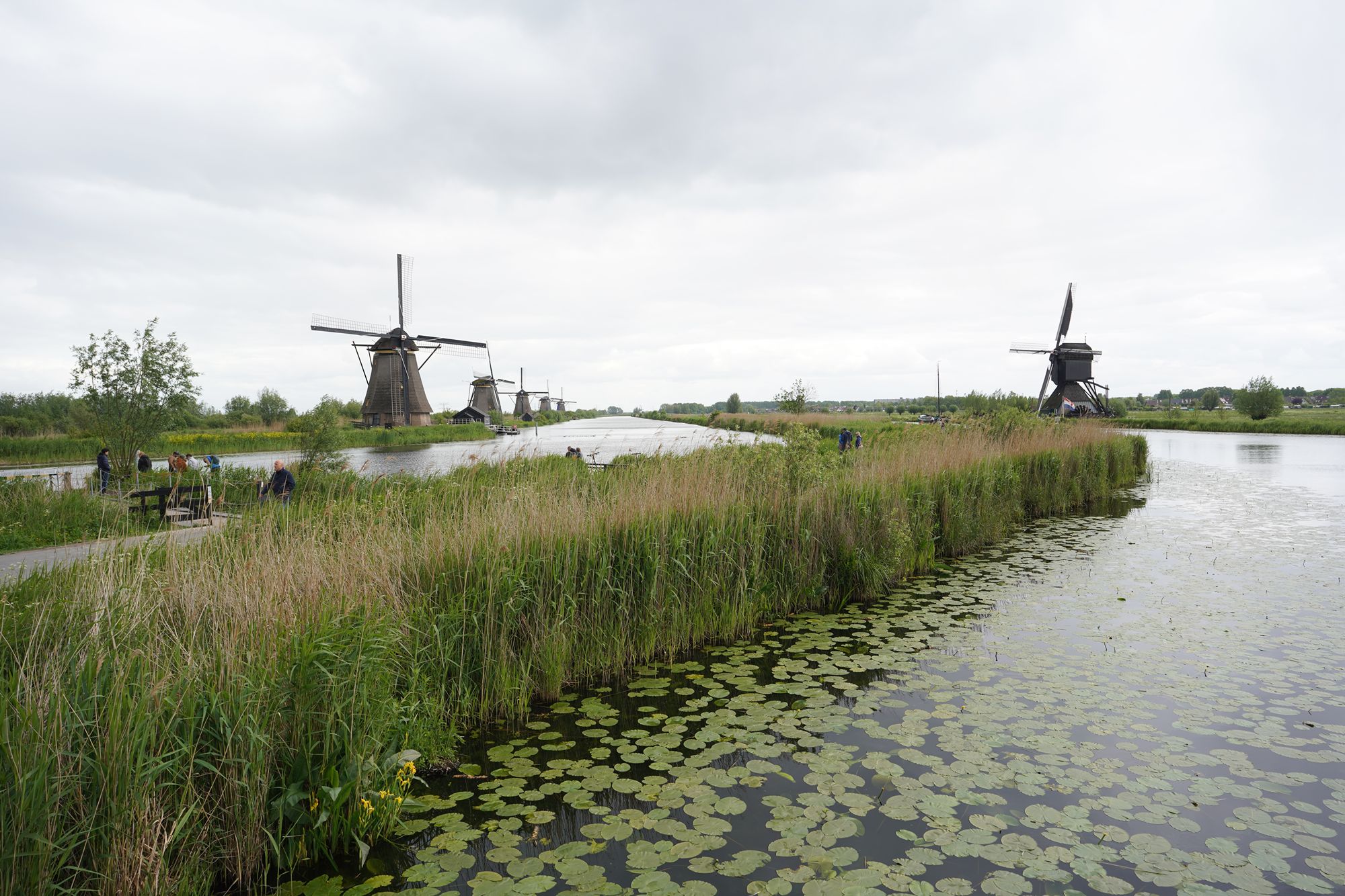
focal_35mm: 24
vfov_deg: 53.1
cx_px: 672
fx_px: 897
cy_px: 448
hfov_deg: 73.7
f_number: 7.1
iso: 100
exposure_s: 1/100
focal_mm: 24
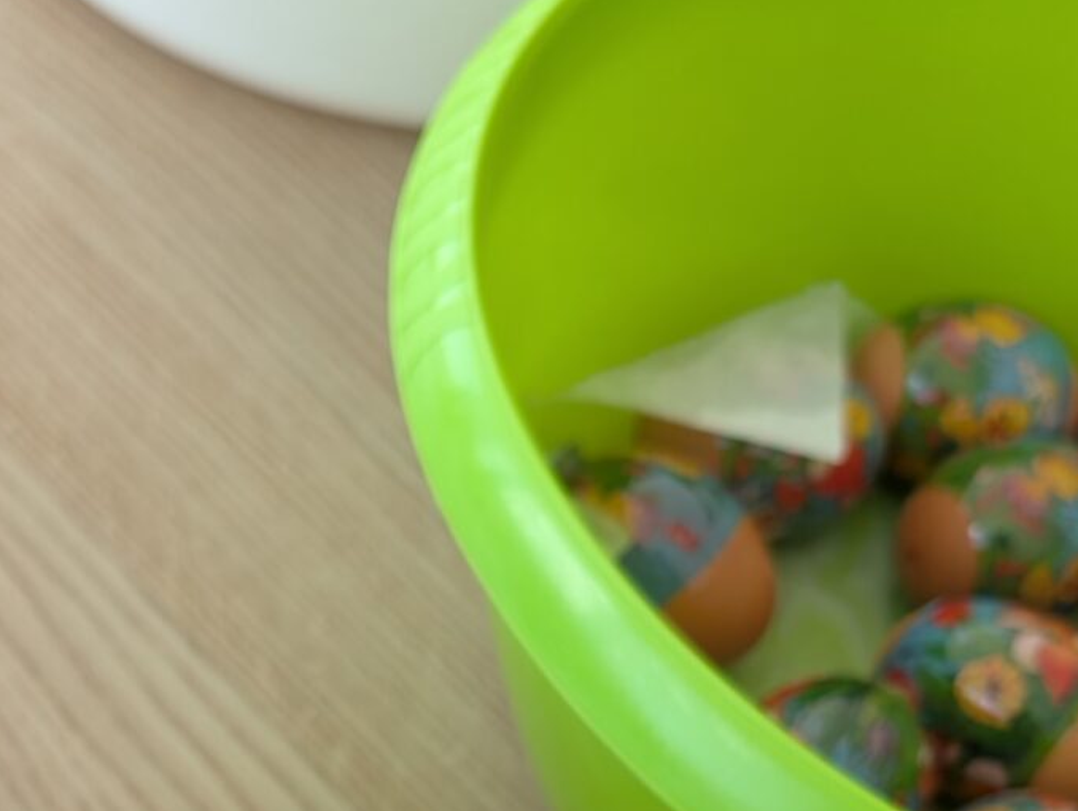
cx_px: 213
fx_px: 2120
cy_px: 1116
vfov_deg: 19.6
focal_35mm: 68
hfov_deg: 27.9
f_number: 1.68
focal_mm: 6.9
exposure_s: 1/101
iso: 20
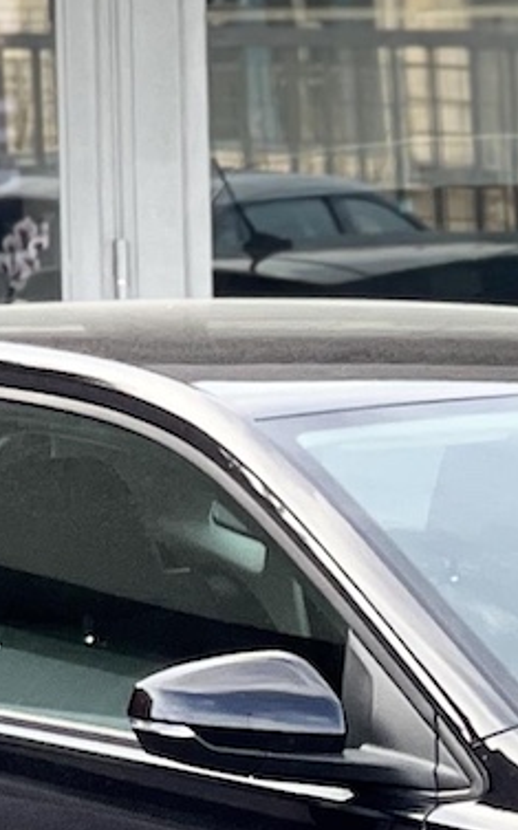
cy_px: 1005
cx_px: 605
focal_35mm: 337
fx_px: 7627
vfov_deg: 6.2
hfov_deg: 3.9
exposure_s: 1/121
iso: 40
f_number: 2.2
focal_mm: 7.5
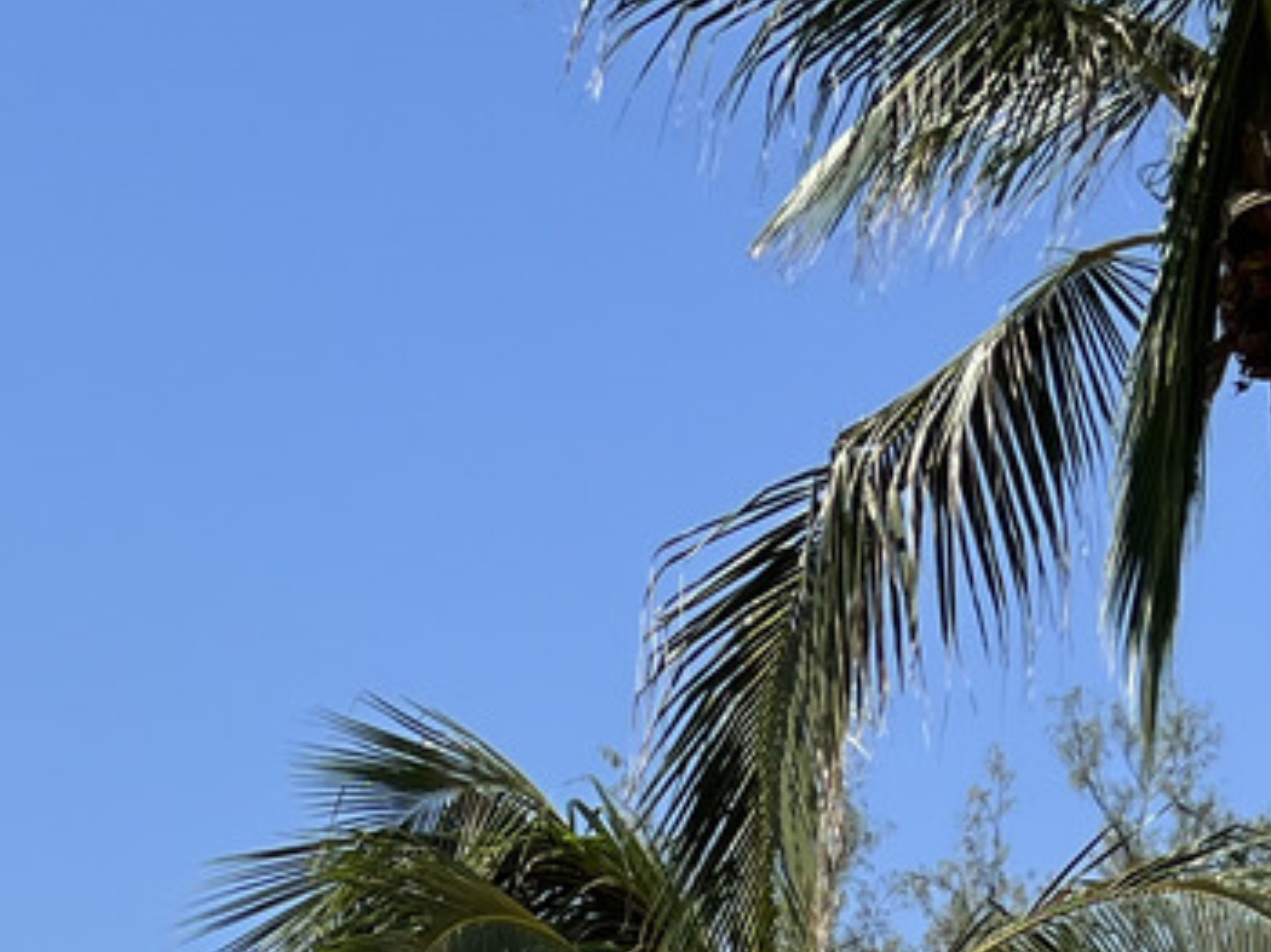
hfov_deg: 16.4
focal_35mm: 119
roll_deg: -0.4
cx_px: 174
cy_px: 2075
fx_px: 4366
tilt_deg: -1.1
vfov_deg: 11.0
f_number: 1.5
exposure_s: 1/4831
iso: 50
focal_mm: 5.7
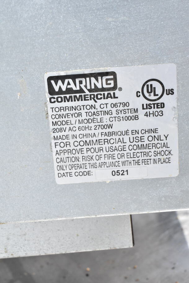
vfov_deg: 35.0
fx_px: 449
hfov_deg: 23.8
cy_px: 142
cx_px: 94
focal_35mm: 57
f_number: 11
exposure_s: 1/500
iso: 1600
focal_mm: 38
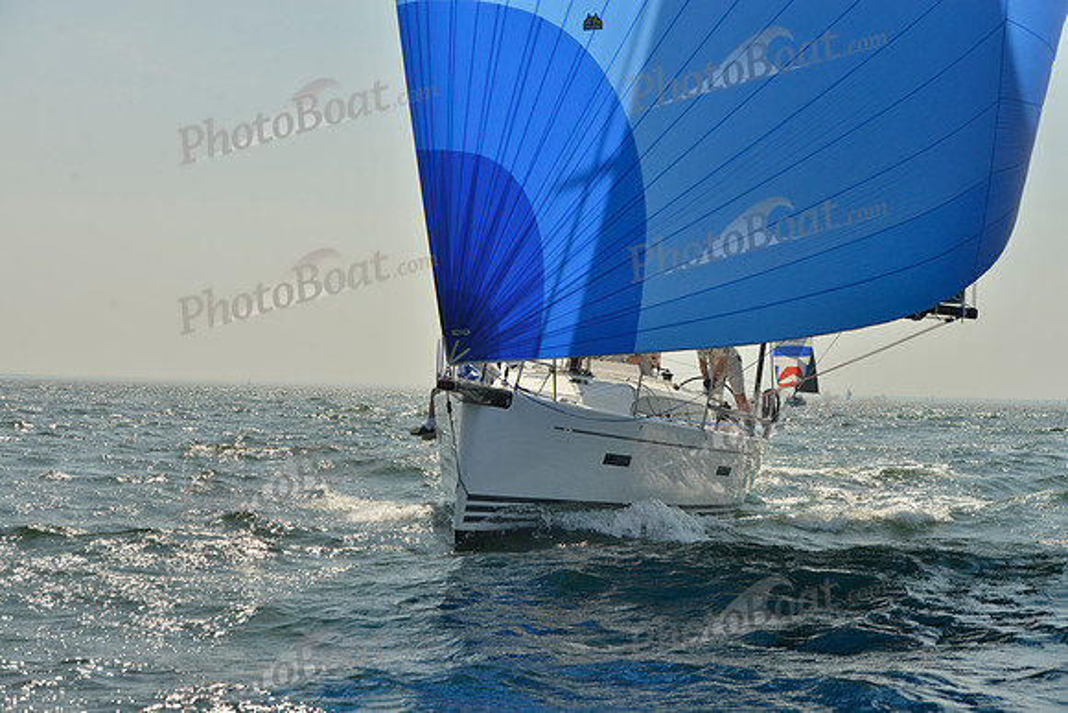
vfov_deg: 19.5
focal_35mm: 70
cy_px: 356
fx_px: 2077
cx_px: 534
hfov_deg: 28.8
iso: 200
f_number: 9
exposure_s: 1/1250
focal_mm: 70
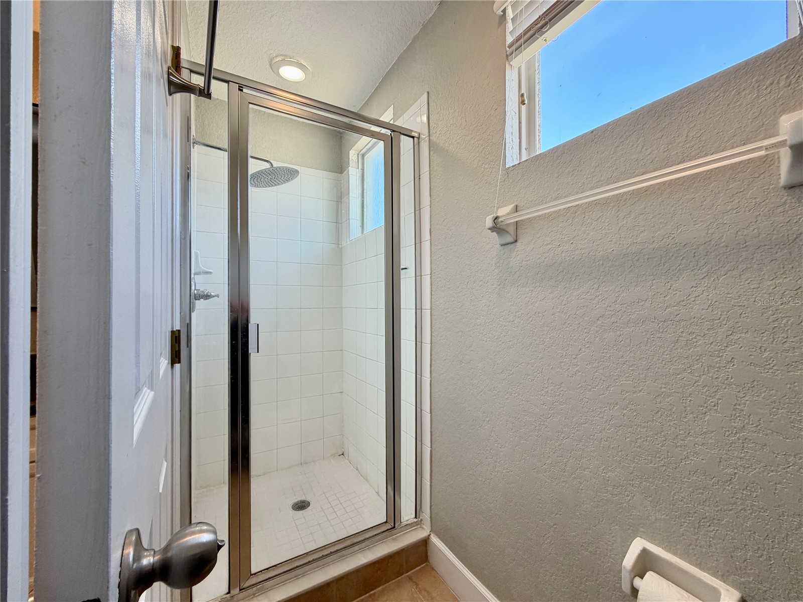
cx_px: 402
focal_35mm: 14
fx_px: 325
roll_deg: +0.9
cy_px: 301
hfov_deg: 102.1
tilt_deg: +0.0
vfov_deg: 85.7
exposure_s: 1/120
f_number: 2.2
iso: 100
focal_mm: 2.22
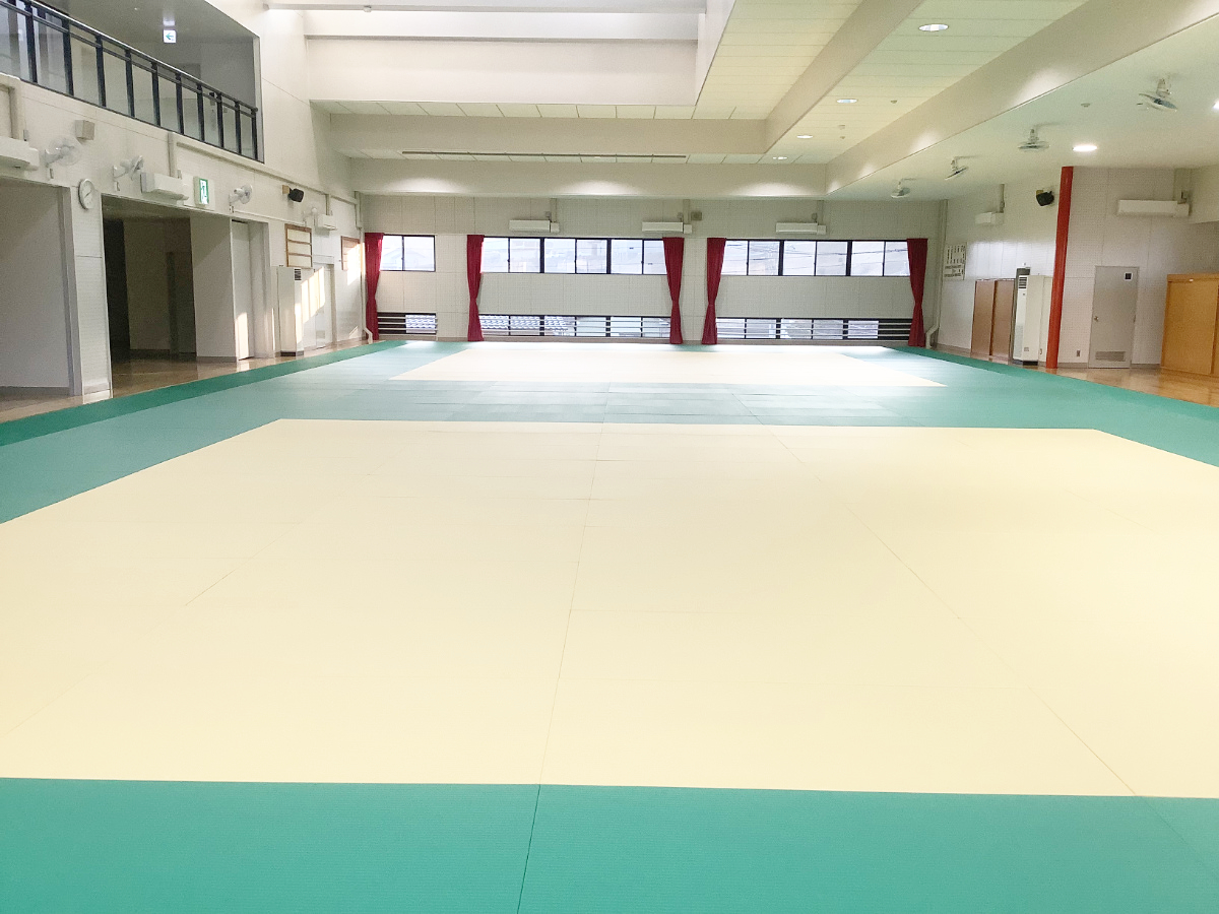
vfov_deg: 45.4
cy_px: 457
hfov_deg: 58.4
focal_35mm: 31
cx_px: 610
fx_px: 1092
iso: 50
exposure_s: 1/120
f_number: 2.4
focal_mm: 3.3
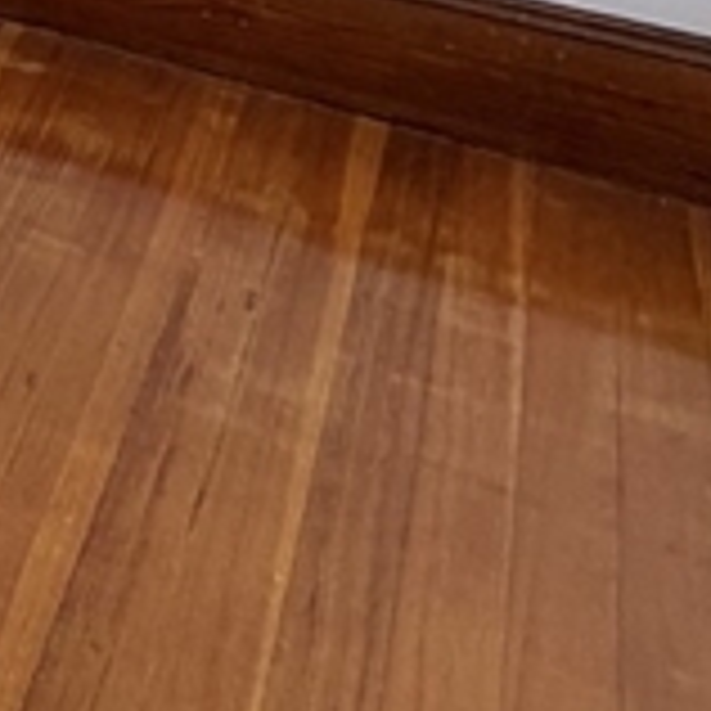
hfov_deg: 15.1
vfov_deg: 18.0
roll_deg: +0.8
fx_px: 1859
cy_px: -500
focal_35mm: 80
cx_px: -896
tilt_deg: -11.0
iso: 125
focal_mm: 2.22
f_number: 2.2
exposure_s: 1/121
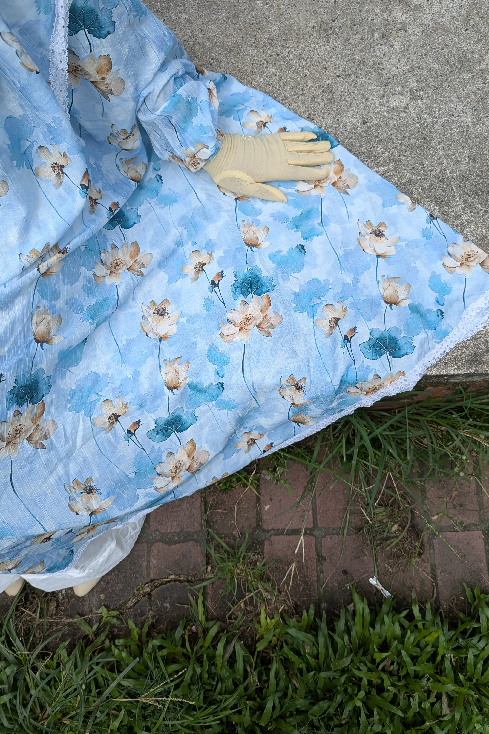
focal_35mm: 26
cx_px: 280
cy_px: 353
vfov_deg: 69.4
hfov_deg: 49.4
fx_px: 530
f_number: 1.85
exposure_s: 1/1011
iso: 50
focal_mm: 6.81
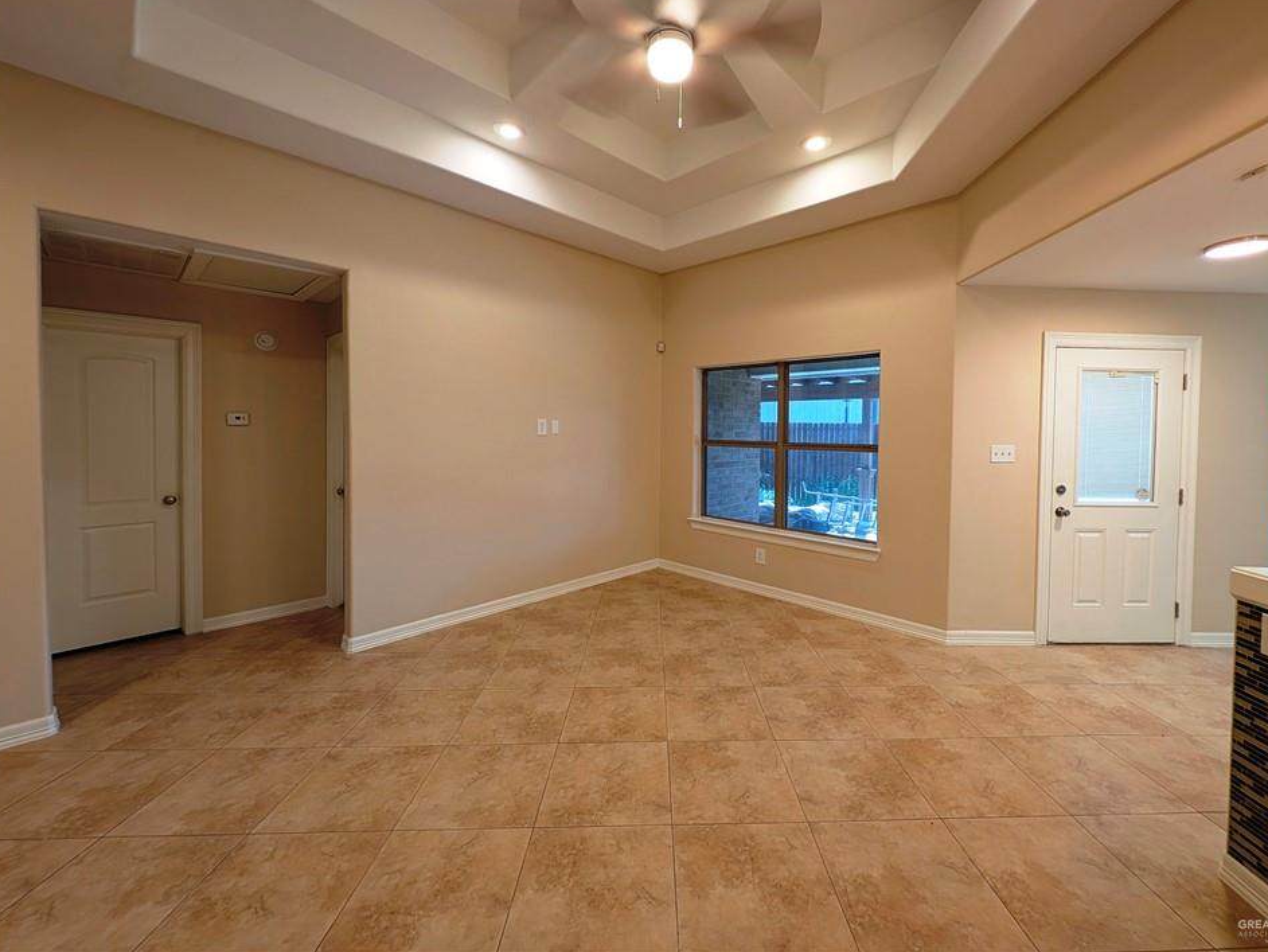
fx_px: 476
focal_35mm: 13
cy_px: 437
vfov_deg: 89.8
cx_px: 674
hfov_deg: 106.0
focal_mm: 2.23
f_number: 1.95
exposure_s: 1/30
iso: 42
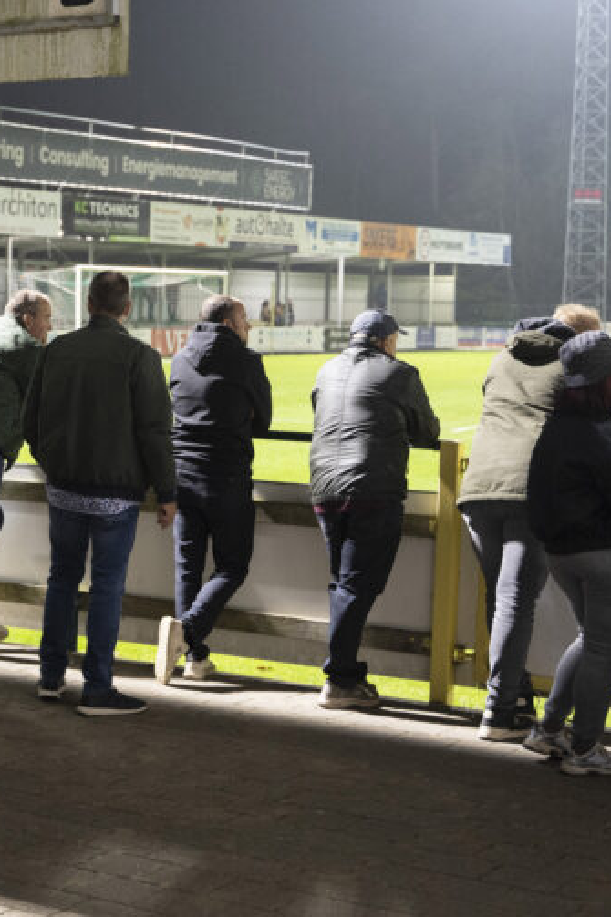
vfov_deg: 26.7
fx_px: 1936
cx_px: -71
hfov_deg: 17.3
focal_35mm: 76
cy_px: 458
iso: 2000
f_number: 3.2
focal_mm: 49
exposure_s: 1/50
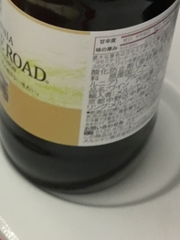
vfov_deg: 16.2
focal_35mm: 121
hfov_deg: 11.8
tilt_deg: -49.4
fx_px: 838
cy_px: 153
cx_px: -70
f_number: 2.4
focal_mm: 3.3
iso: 64
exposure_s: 1/30
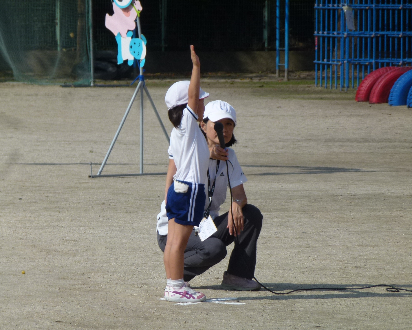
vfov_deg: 3.6
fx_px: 5207
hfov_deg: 4.5
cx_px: 213
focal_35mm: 427
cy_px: 175
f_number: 5.9
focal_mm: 68.8
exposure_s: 1/800
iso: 100
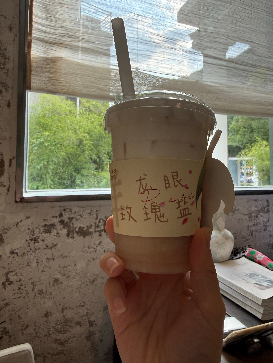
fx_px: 252
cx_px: 136
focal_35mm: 24
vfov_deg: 71.6
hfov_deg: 56.8
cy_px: 182
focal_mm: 2.22
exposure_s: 1/190
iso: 50
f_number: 2.2
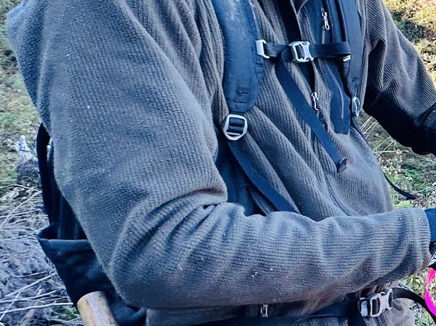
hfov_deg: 25.8
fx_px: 655
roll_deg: +8.3
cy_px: 178
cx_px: 675
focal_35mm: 52
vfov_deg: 28.0
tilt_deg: -10.4
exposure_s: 1/267
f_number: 2.2
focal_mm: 2.22
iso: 40
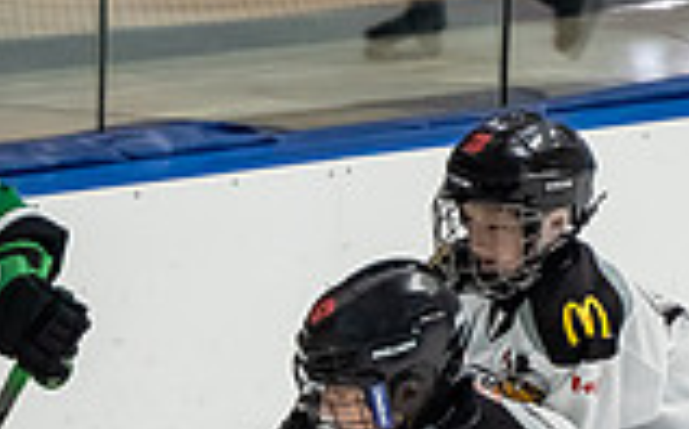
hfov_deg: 5.3
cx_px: 327
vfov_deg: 3.3
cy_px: 684
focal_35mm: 396
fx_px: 7428
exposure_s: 1/1000
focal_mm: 75
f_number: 2.8
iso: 2500
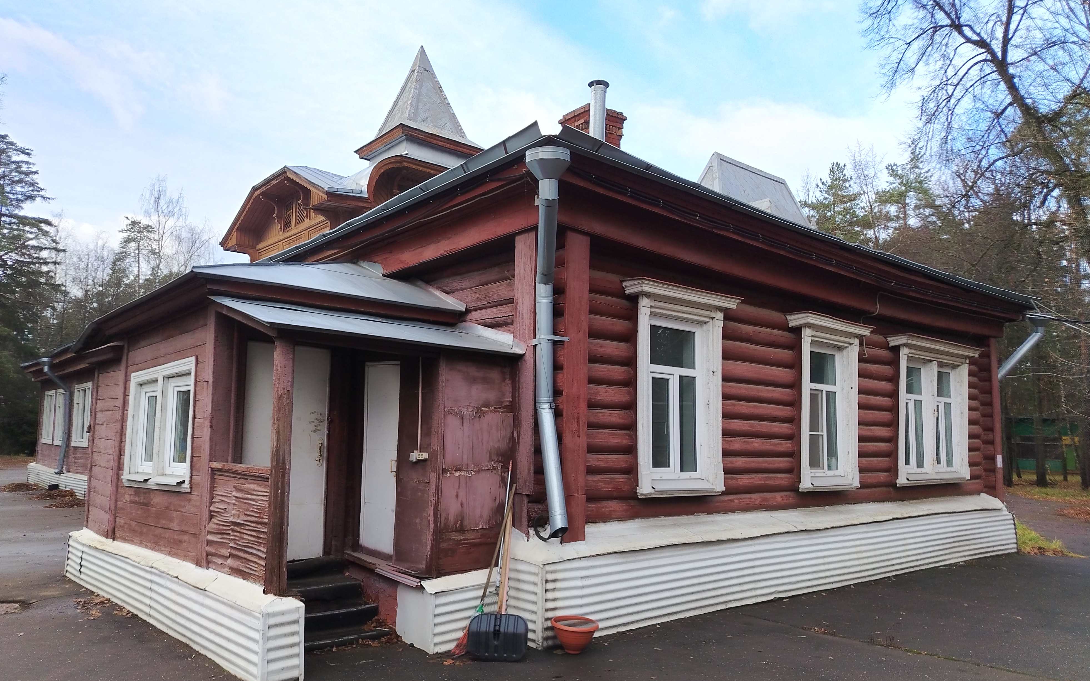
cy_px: 372
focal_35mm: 26
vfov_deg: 47.5
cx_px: 534
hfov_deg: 70.4
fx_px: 772
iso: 100
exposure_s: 1/267
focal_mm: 5.25
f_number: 1.75
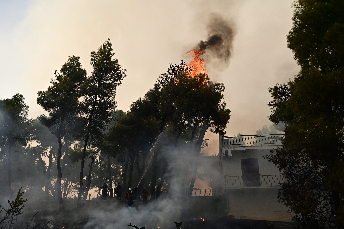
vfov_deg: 38.8
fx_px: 325
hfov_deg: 55.8
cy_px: 114
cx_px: 172
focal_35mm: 34
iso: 500
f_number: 4
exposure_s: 1/3200
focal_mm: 34
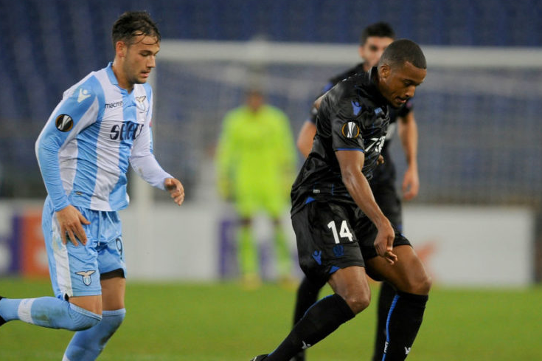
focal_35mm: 492
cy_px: 217
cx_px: 229
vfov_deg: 2.8
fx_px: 7402
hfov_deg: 4.2
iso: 2000
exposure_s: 1/1000
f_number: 2.8
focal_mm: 400
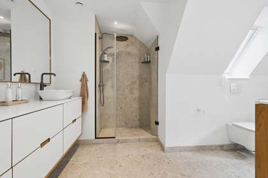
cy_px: 89
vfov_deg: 70.4
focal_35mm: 17
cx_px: 134
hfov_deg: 93.3
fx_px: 127
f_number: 6.3
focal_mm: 17
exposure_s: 1/25
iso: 200
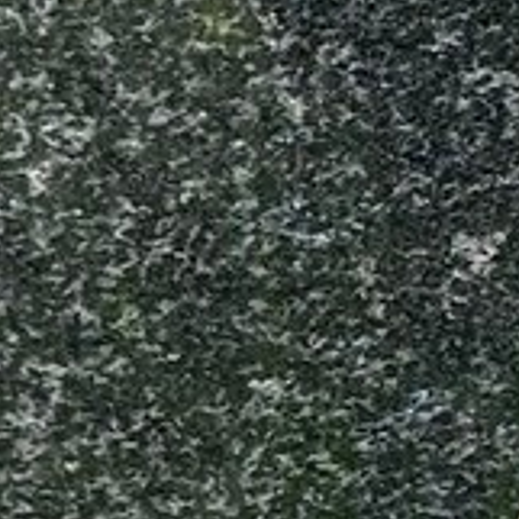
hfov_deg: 6.9
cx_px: -1396
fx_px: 3494
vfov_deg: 8.4
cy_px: -161
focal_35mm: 206
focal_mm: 4.25
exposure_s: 1/283
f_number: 1.8
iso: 32
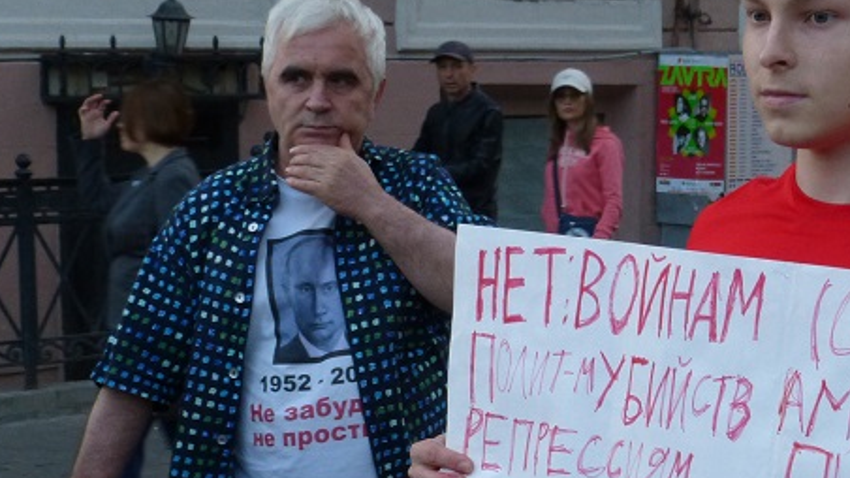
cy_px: 350
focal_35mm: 73
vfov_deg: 16.4
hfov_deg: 28.8
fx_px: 1645
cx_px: 559
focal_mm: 7.4
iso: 200
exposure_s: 1/60
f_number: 3.2
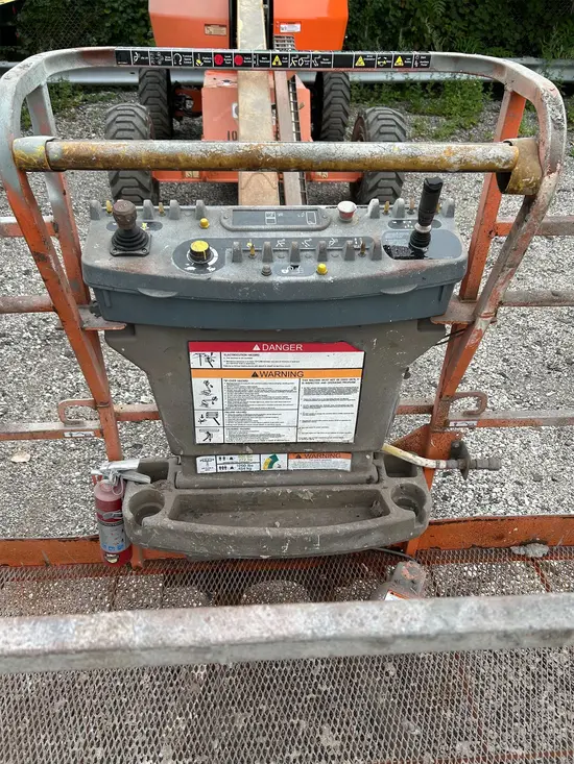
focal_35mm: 26
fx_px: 575
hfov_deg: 53.1
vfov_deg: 67.3
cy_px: 382
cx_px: 287
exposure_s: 1/965
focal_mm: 5.7
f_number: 1.5
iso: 50
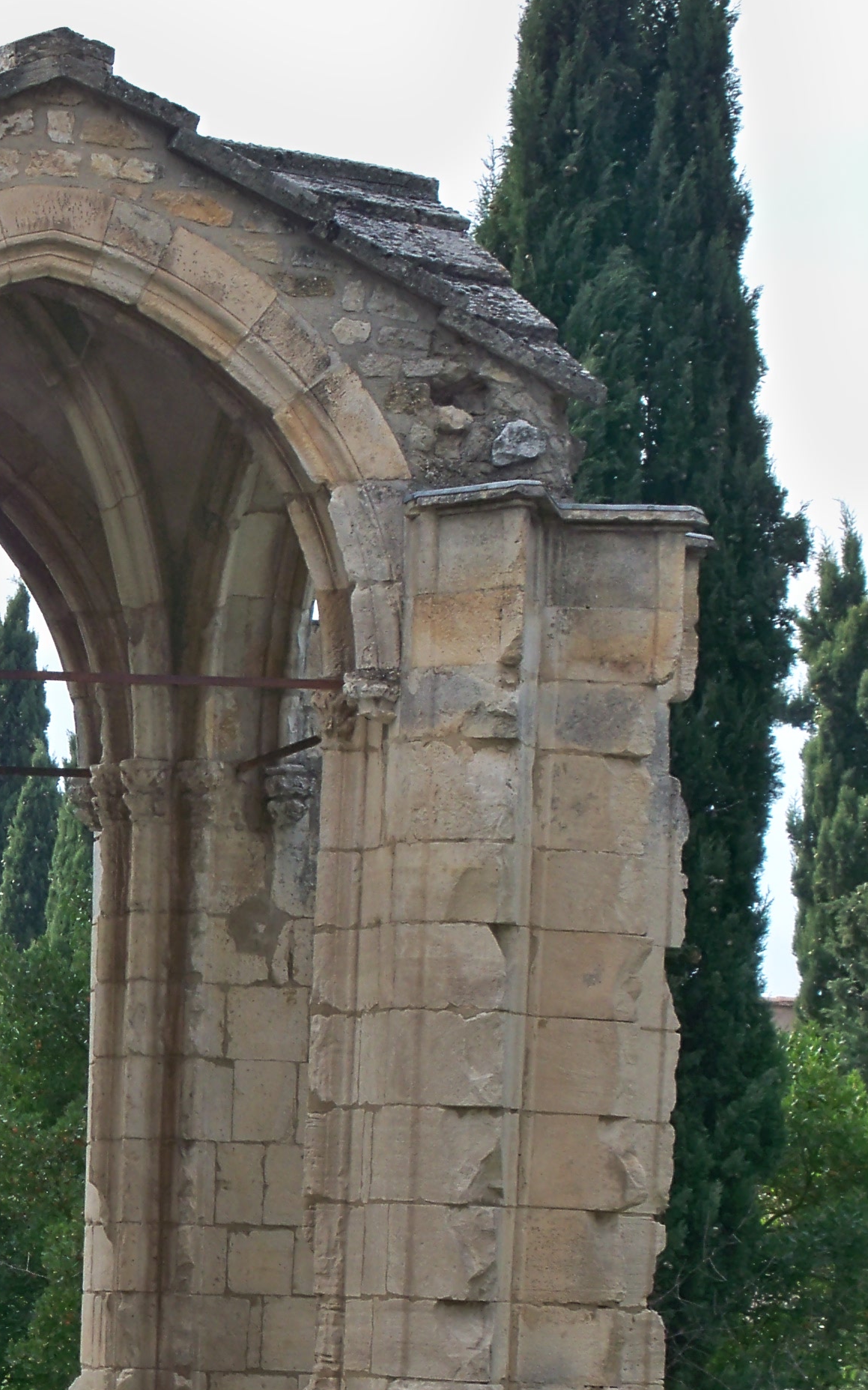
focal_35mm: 160
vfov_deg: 13.0
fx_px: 6057
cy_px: 1060
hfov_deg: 8.1
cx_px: -154
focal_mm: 12.3
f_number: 4.1
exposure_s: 1/250
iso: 80
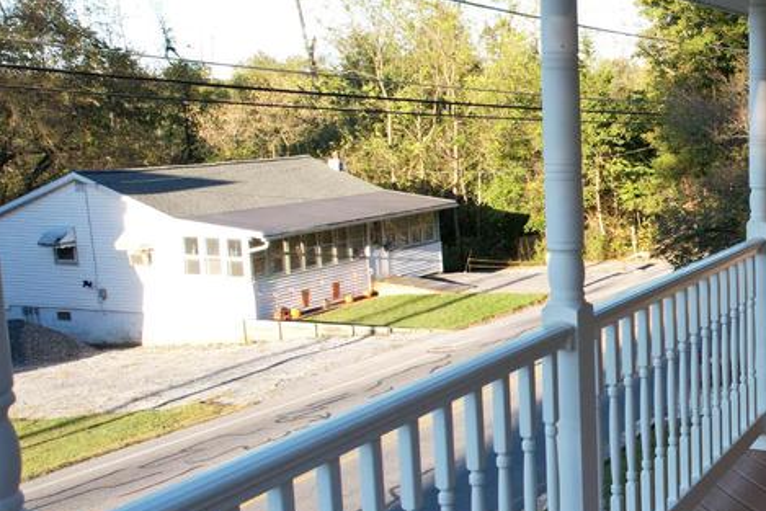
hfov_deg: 36.5
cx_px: 782
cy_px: 283
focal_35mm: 48
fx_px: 1022
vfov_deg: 28.1
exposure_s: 1/350
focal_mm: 8.38
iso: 150
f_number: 2.8
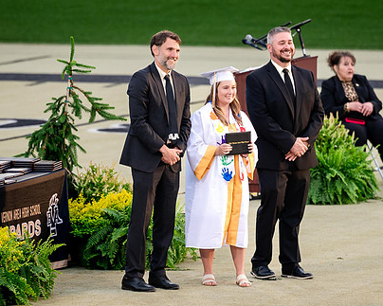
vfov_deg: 2.9
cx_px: 212
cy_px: 131
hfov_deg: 3.6
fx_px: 6120
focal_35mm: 540
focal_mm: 200
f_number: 2.8
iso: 400
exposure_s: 1/500
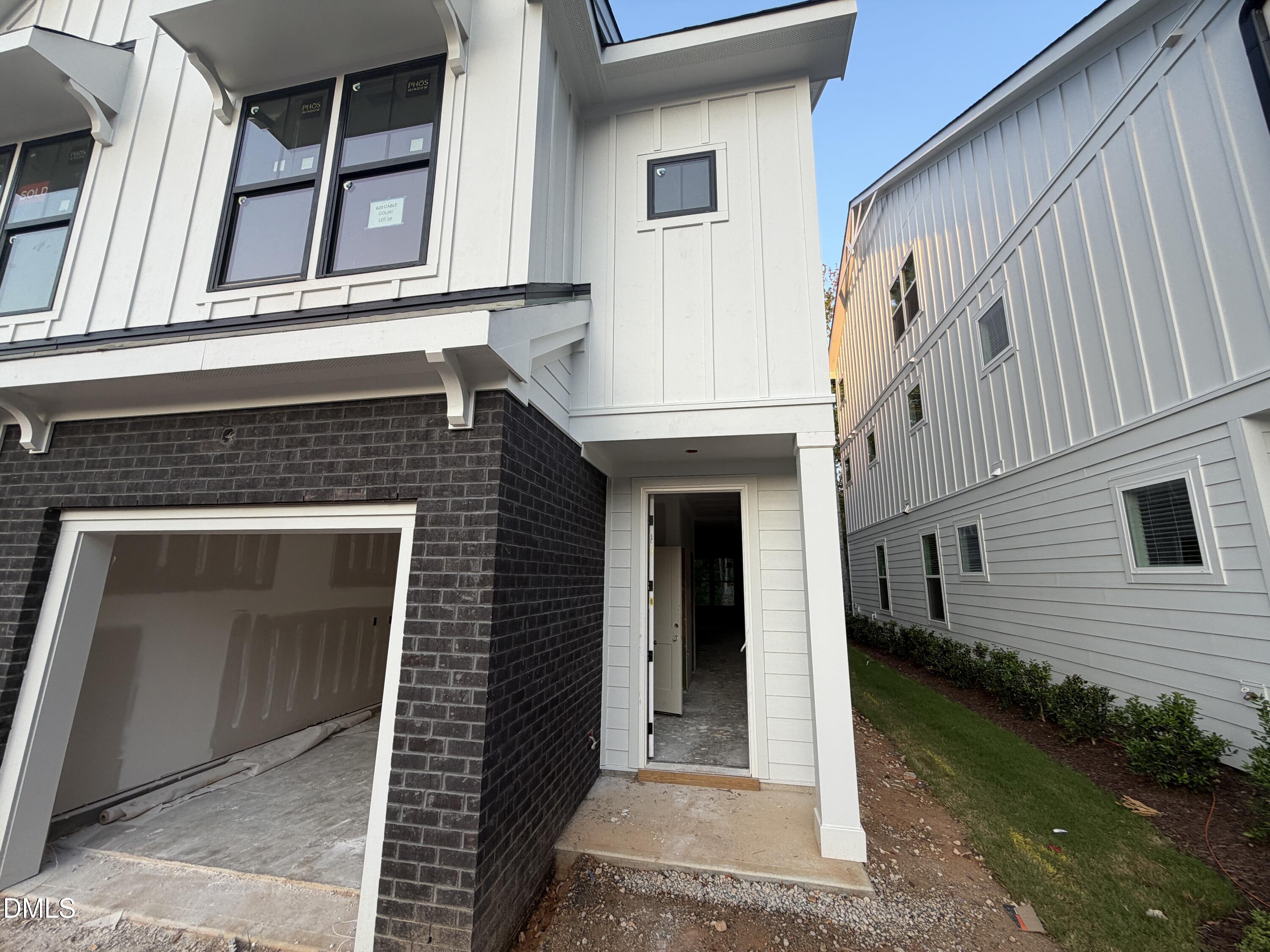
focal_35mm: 14
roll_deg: -0.5
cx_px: 635
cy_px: 476
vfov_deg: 85.7
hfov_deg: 102.1
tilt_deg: +11.2
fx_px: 514
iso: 40
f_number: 2.2
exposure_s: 1/233
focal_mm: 2.22
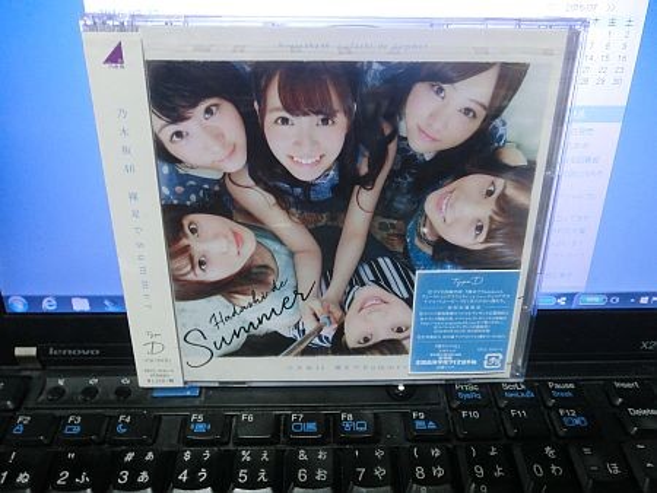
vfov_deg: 49.8
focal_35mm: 28
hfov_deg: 63.4
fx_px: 532
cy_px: 246
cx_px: 328
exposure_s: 1/40
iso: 800
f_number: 3
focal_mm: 5
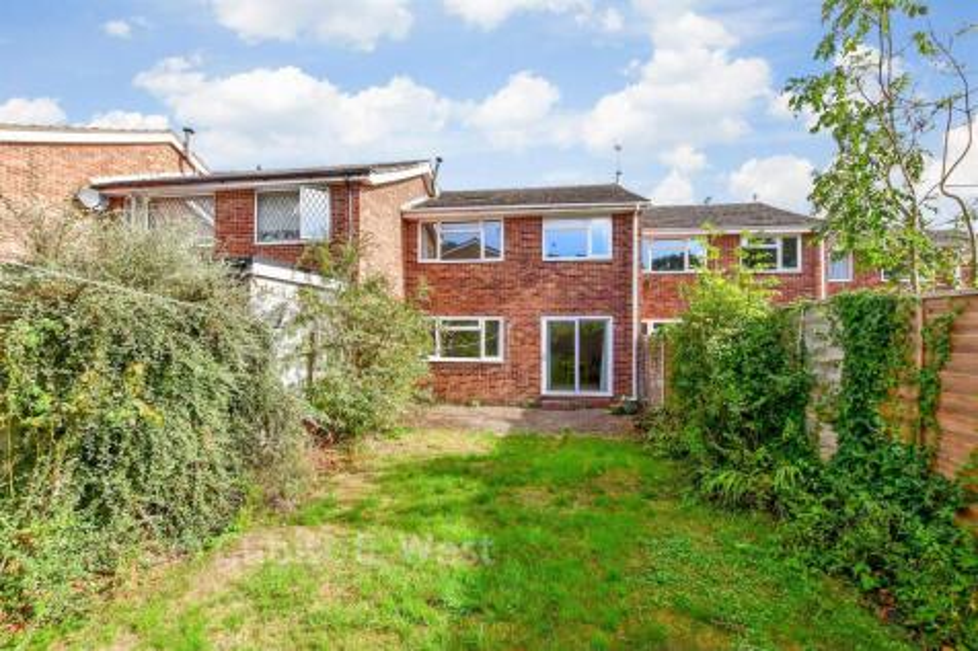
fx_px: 407
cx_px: 489
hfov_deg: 100.4
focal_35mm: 15
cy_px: 326
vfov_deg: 77.3
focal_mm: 10
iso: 320
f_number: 8
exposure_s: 1/250
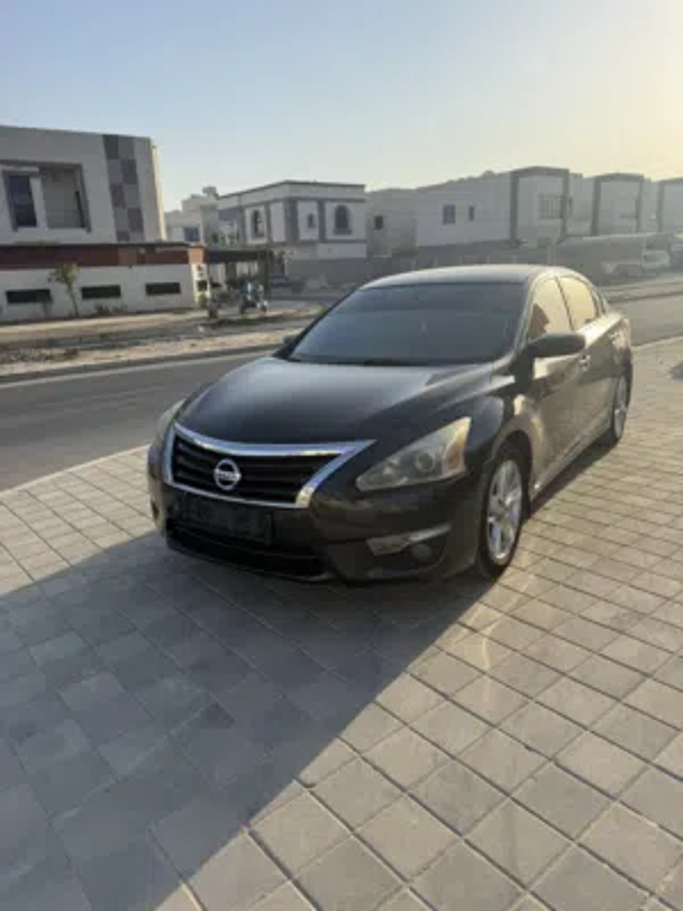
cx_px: 342
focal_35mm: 24
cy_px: 456
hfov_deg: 56.8
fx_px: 631
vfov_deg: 71.6
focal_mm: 6.76
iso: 100
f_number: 1.78
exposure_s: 1/5319
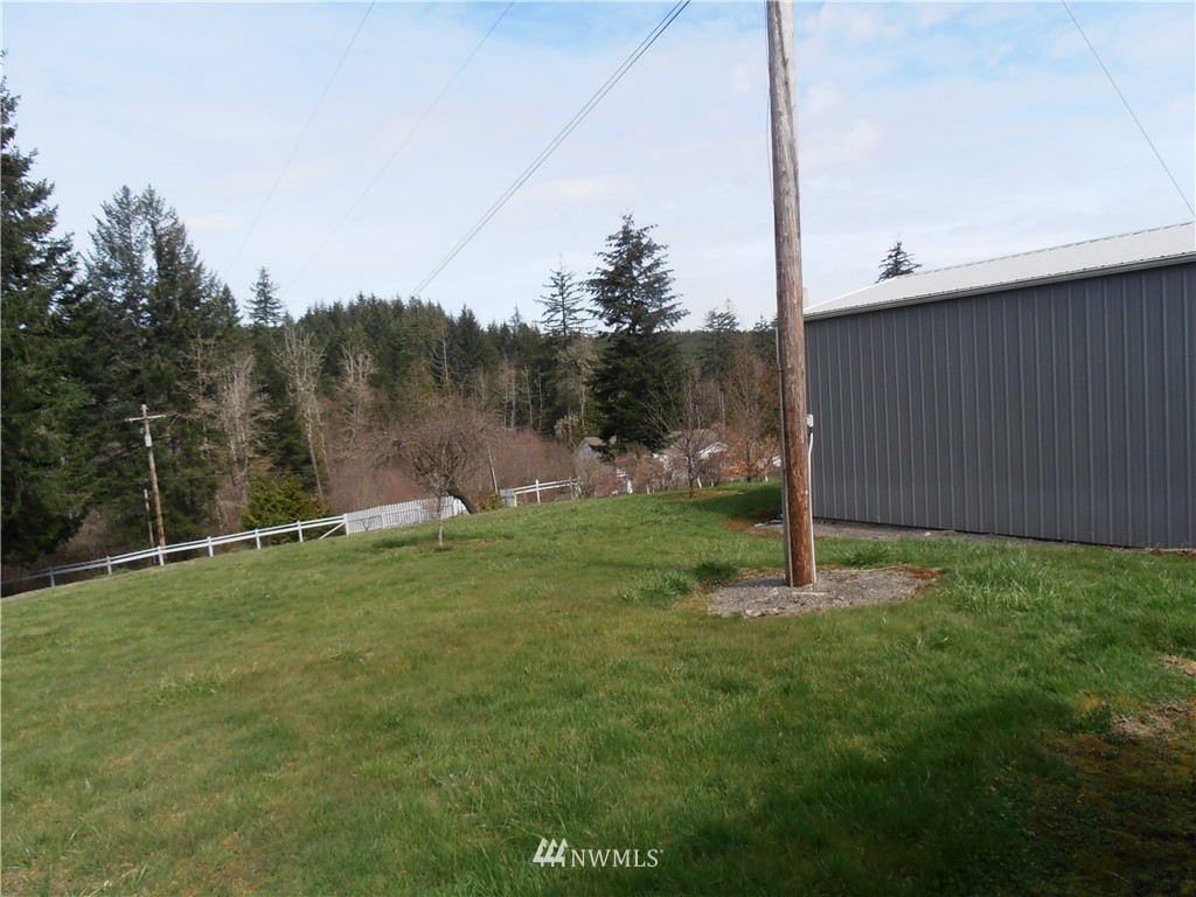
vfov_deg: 56.8
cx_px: 598
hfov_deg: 71.6
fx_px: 829
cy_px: 448
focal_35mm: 24
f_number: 7.9
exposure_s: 1/160
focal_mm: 4.2
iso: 80
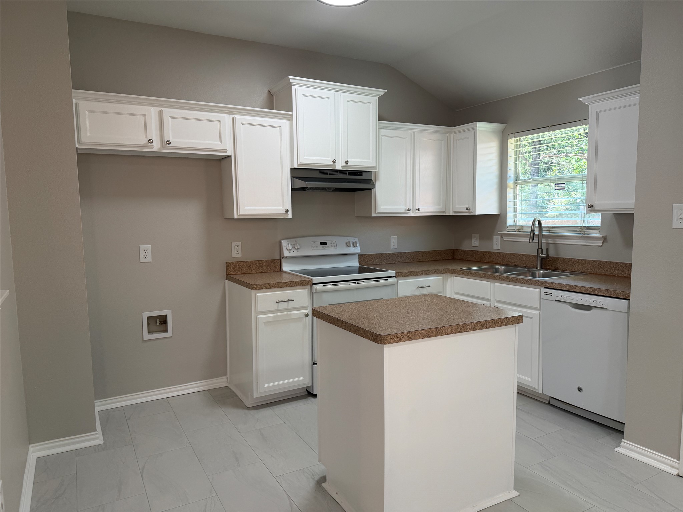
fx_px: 474
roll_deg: +1.6
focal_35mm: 24
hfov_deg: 71.6
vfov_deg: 56.8
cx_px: 342
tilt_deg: -6.8
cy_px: 256
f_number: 1.78
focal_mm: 6.76
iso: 100
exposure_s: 1/120
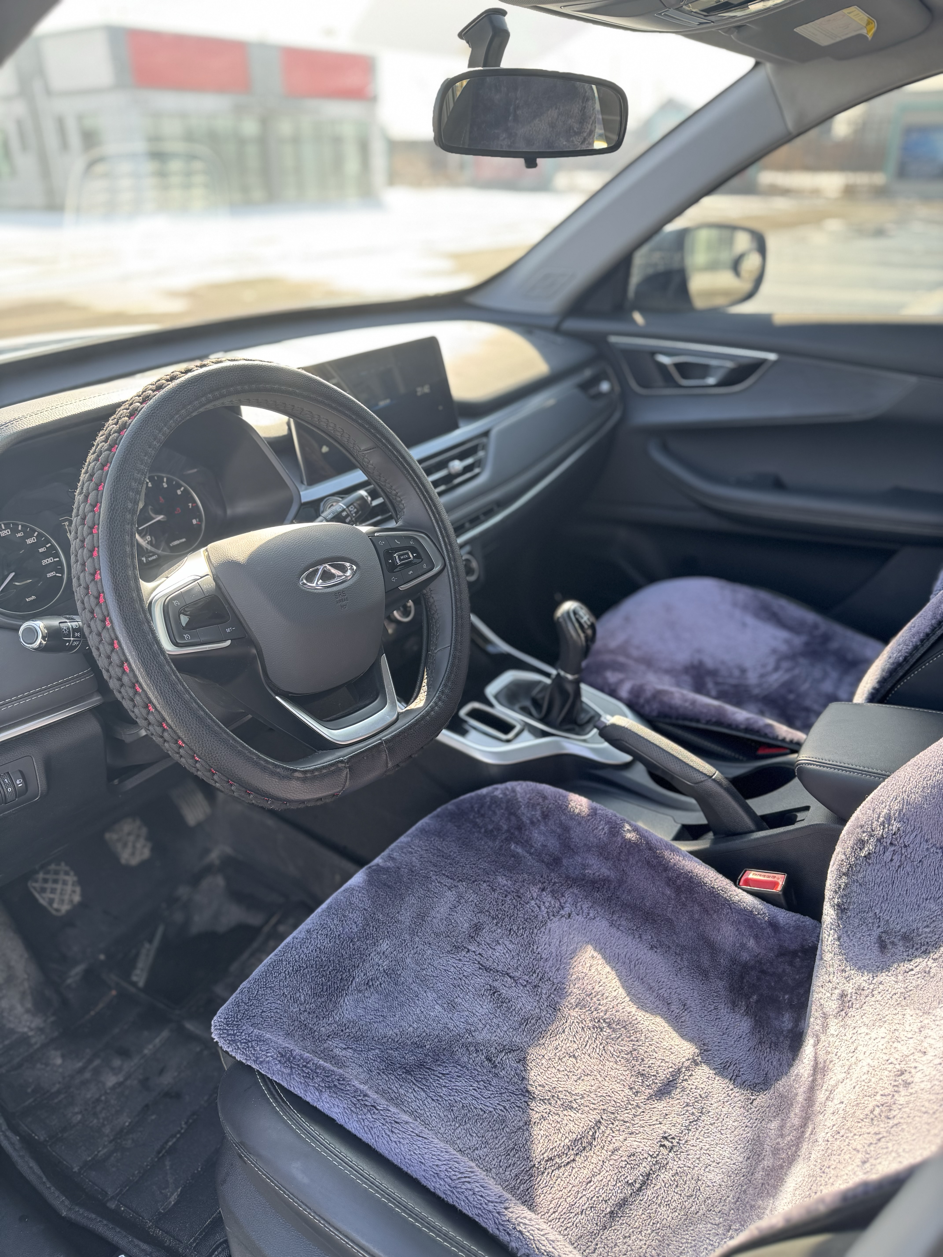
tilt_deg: -28.0
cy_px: 628
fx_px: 872
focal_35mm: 24
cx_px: 472
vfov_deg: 71.6
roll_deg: +0.4
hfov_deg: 56.8
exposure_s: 1/171
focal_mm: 6.76
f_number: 1.78
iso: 100
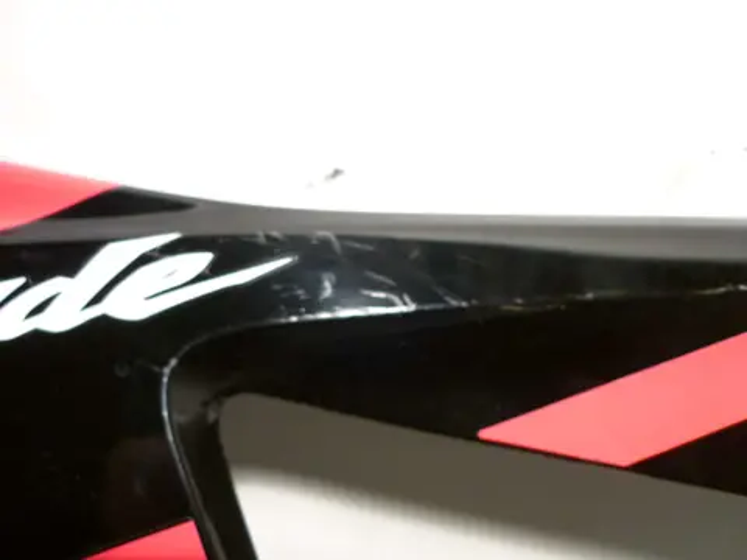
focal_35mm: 33
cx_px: 374
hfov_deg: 55.4
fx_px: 712
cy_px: 280
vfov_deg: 42.9
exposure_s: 1/30
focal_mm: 5.5
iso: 160
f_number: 2.8
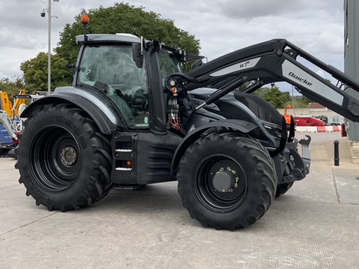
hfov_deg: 49.6
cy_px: 104
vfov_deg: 38.5
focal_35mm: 37
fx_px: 384
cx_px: 228
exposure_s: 1/1848
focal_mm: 3
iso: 16
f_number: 1.8
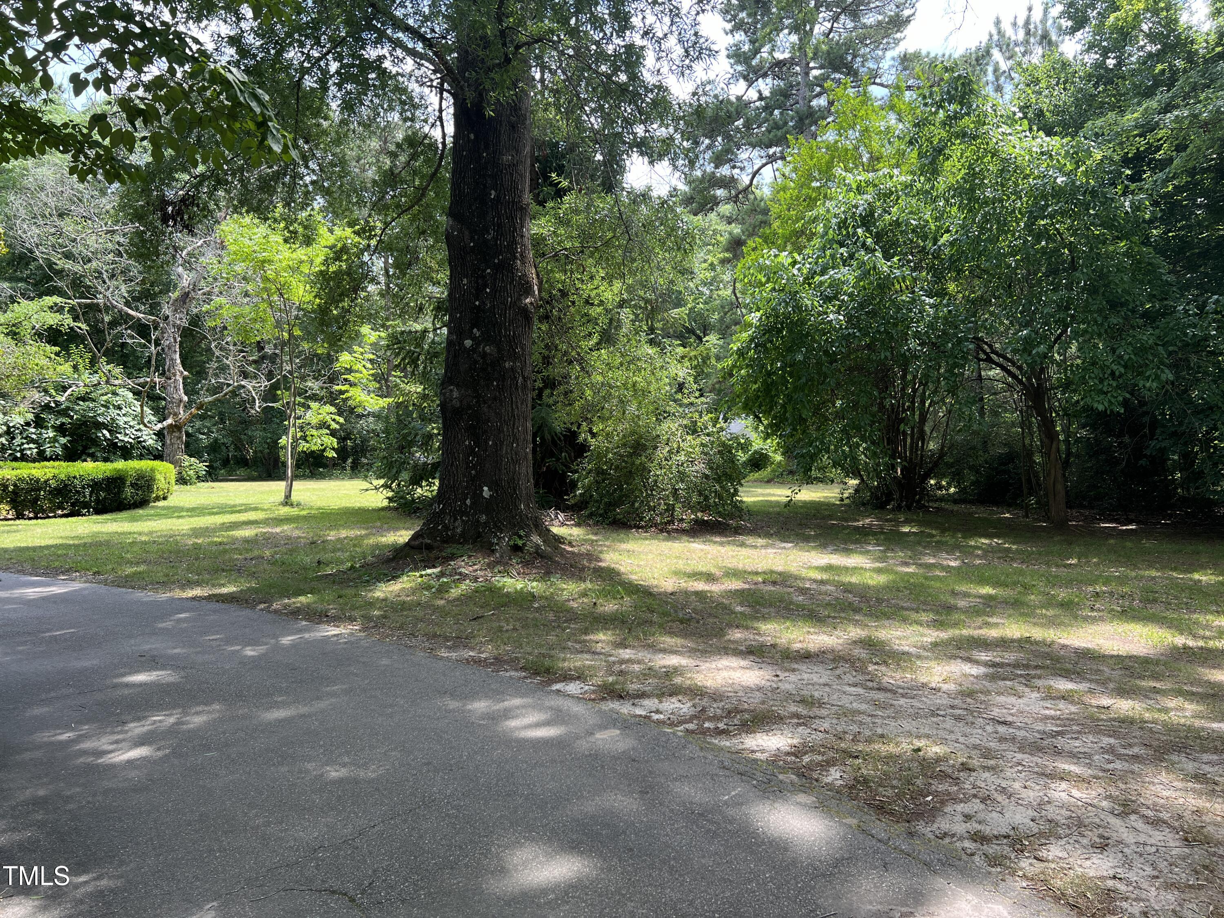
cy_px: 459
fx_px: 919
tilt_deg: -1.3
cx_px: 612
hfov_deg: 67.3
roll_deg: +0.0
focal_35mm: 26
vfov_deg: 53.1
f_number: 1.5
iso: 50
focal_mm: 5.7
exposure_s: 1/567
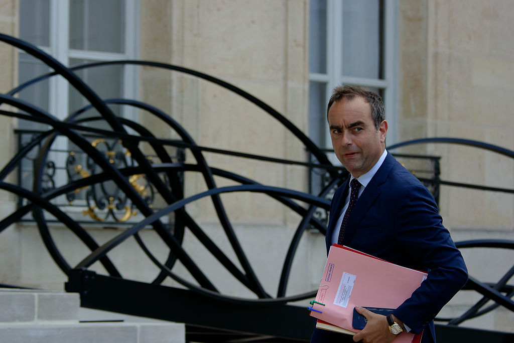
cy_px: 172
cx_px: 257
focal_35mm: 258
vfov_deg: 5.3
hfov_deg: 8.0
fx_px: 3684
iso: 200
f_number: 4.8
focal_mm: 95.6
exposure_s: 1/500
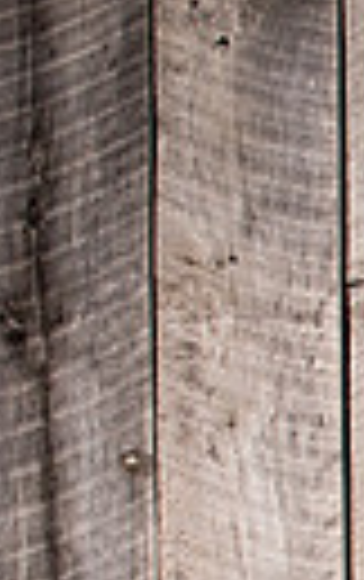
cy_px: 704
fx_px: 5078
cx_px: 1245
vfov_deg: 6.5
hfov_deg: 3.9
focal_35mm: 321
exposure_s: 1/60
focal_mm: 70
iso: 200
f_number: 2.8
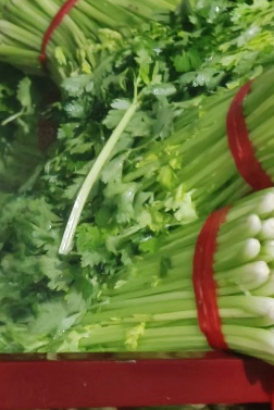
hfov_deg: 9.2
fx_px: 1675
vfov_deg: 13.9
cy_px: 239
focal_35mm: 147
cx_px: 371
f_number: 2
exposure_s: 1/25
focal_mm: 6.7
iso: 2516
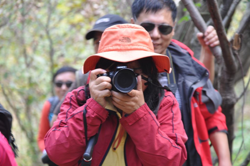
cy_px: 83
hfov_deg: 8.9
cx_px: 125
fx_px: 1612
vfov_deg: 5.9
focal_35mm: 232
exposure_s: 1/25
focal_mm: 155
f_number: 6
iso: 200
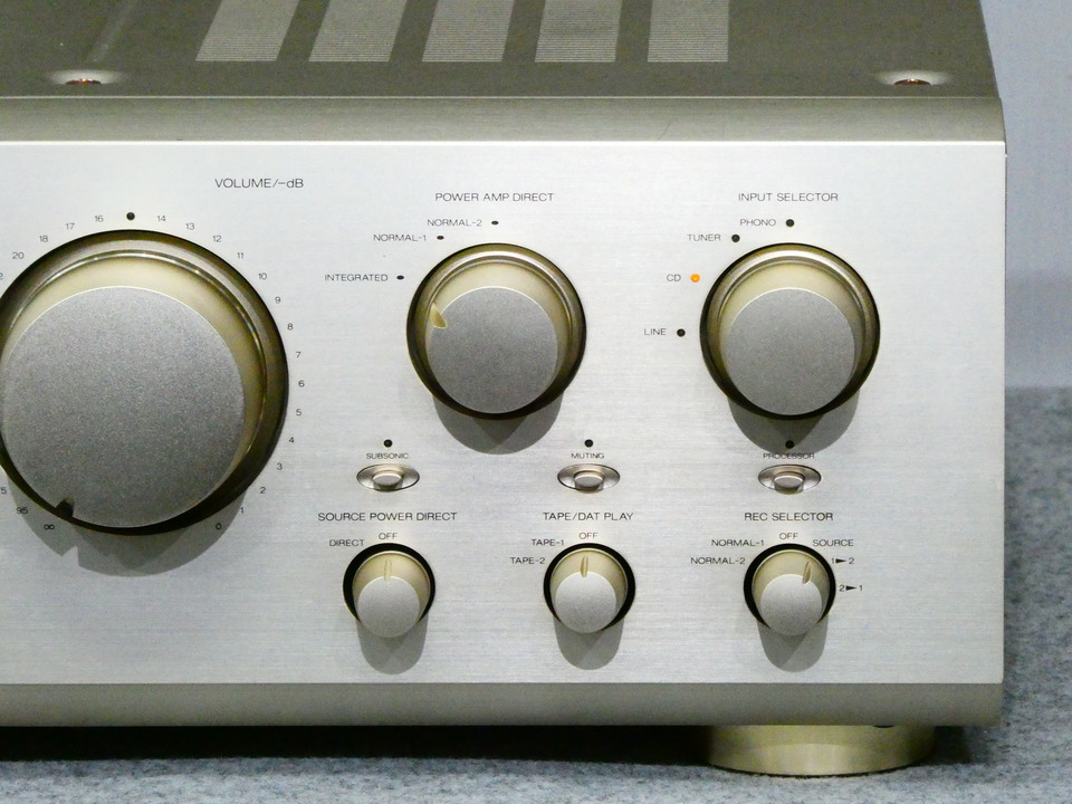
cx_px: 536
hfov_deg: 7.9
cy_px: 402
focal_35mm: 250
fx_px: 7742
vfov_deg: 5.9
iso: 1600
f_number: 5.6
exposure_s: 1/80
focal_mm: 44.8
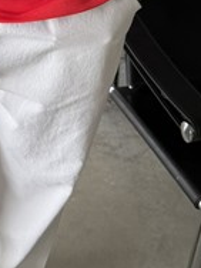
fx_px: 790
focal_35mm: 102
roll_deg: +0.1
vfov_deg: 18.4
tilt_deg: -34.2
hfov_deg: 14.0
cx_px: -50
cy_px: -36
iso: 125
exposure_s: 1/121
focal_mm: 6.76
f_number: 1.78
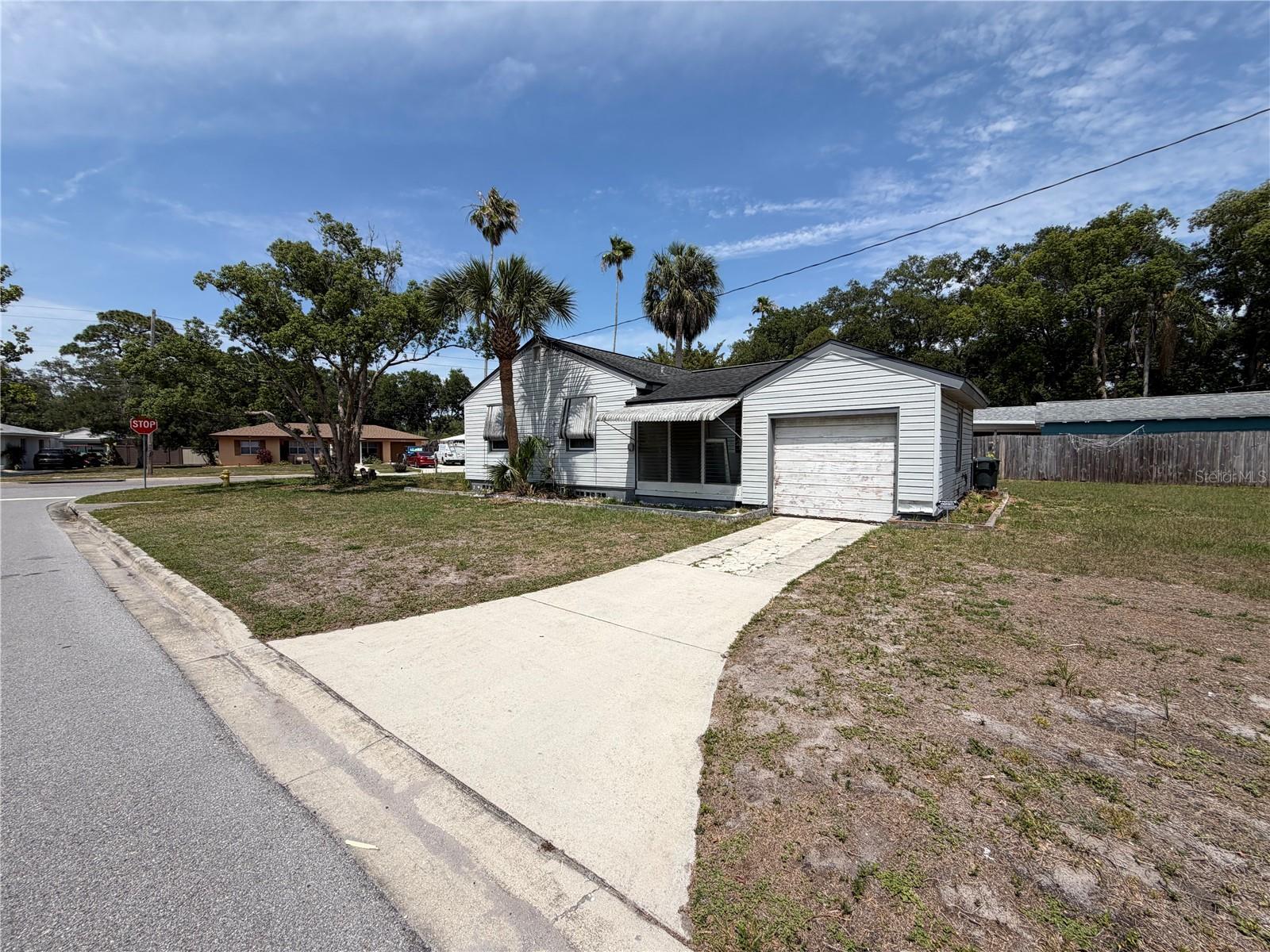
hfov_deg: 102.1
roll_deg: +0.1
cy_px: 476
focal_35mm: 14
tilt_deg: -2.1
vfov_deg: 85.7
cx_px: 635
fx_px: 514
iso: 20
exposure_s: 1/1259
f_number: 2.2
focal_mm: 2.22
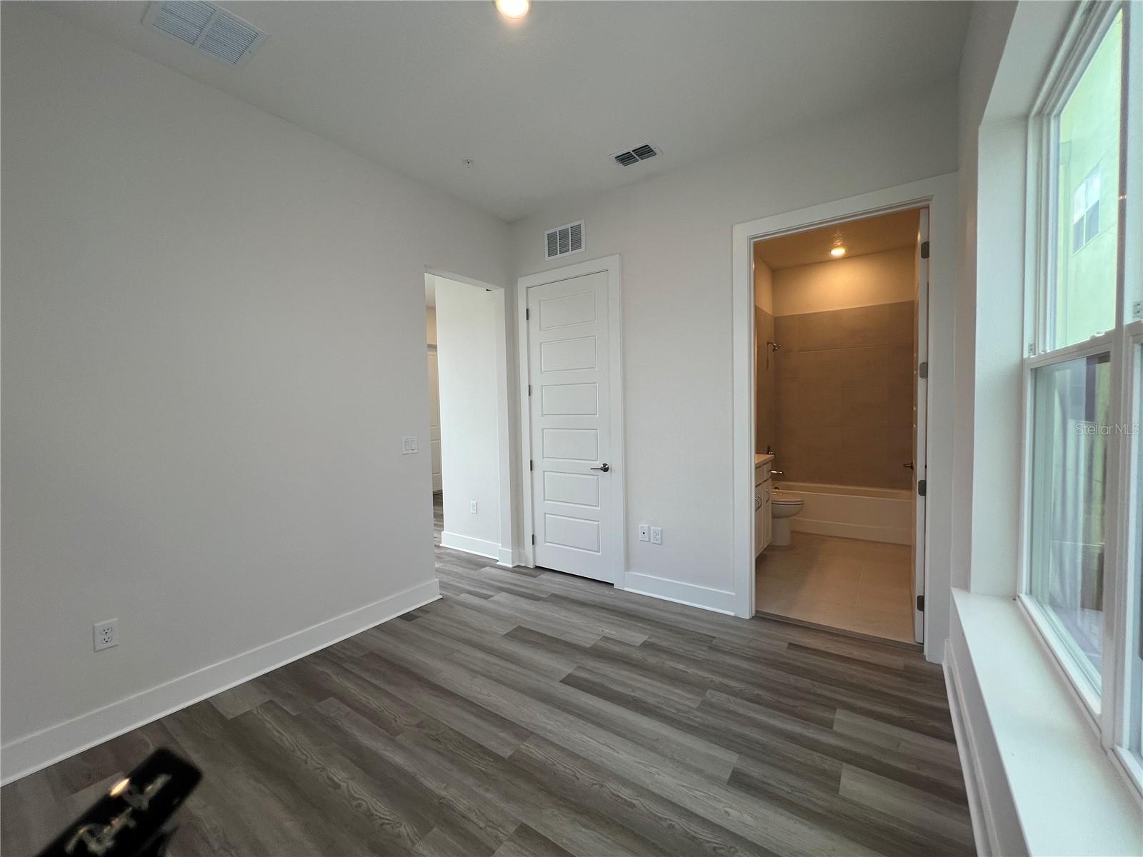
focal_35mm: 13
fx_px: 429
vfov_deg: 89.9
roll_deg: +1.5
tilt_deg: -2.3
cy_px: 428
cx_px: 572
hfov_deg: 106.2
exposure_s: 1/120
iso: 50
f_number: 1.8
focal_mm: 1.57
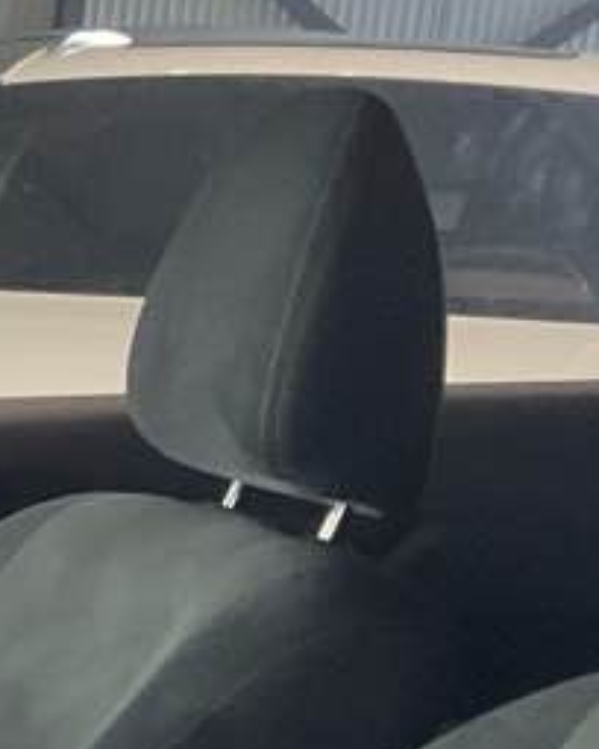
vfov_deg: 14.5
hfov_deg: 10.9
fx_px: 2792
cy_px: 1028
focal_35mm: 126
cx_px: -709
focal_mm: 3
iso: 250
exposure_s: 1/40
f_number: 1.8
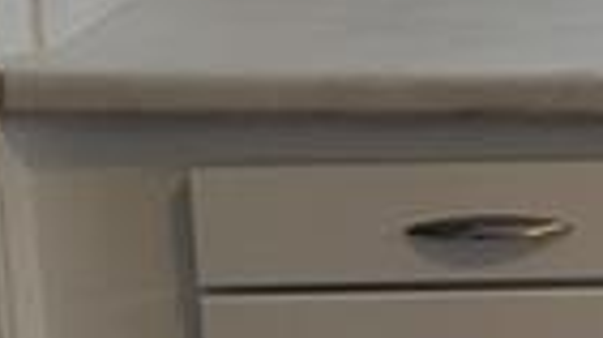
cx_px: 1510
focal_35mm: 206
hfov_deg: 9.2
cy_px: -4
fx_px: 3291
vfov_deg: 5.9
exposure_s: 1/120
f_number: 1.8
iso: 125
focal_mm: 5.4
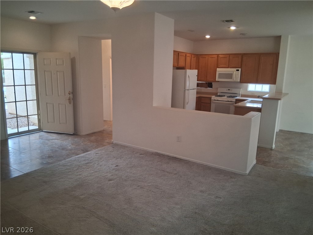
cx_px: 156
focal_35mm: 26
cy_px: 118
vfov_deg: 53.1
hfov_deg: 67.3
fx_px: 235
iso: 250
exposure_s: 1/120
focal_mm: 3.98
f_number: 1.8
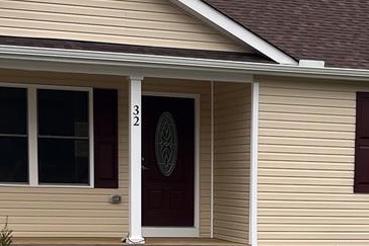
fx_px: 1097
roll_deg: -1.4
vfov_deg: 12.3
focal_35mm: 107
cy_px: 341
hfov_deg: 18.9
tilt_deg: -8.5
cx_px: 307
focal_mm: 5.1
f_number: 1.6
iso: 50
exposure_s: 1/537
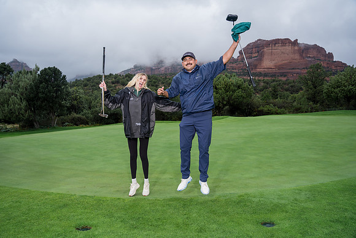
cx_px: 178
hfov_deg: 73.7
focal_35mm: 24
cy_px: 119
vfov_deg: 53.2
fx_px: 237
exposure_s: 1/400
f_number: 5
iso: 320
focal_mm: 24
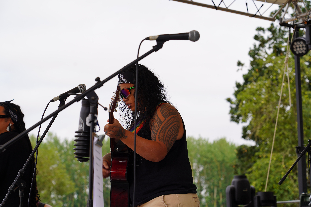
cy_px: 104
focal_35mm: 105
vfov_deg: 13.0
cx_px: 156
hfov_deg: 19.5
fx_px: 907
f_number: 6.3
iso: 100
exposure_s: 1/200
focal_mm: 105
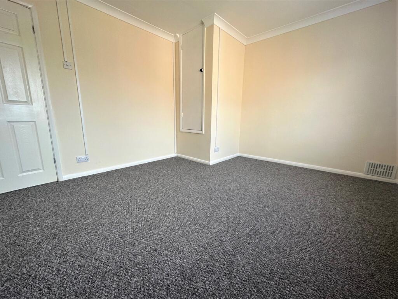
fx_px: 161
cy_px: 150
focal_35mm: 14
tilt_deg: -11.1
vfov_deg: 85.7
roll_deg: +0.6
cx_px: 199
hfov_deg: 102.1
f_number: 2.2
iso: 64
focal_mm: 2.22
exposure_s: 1/99
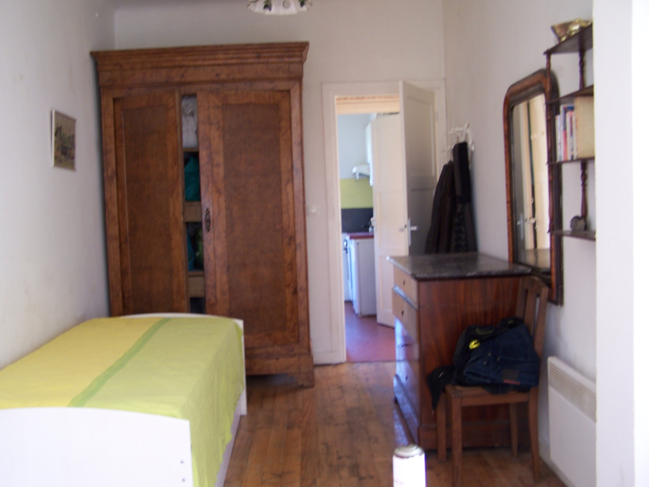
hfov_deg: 49.0
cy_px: 244
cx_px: 324
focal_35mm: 38
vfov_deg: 37.7
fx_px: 712
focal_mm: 6.3
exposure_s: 1/8
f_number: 2.8
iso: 80
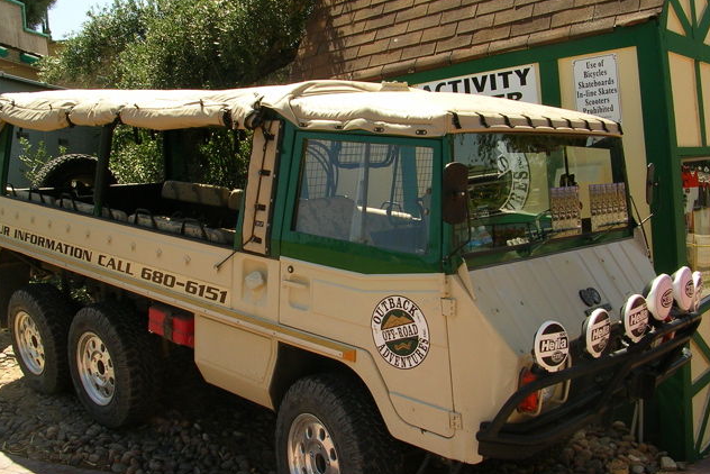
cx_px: 353
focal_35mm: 40
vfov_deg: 33.4
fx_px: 789
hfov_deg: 48.4
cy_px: 244
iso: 50
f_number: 5.6
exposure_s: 1/170
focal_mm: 5.8
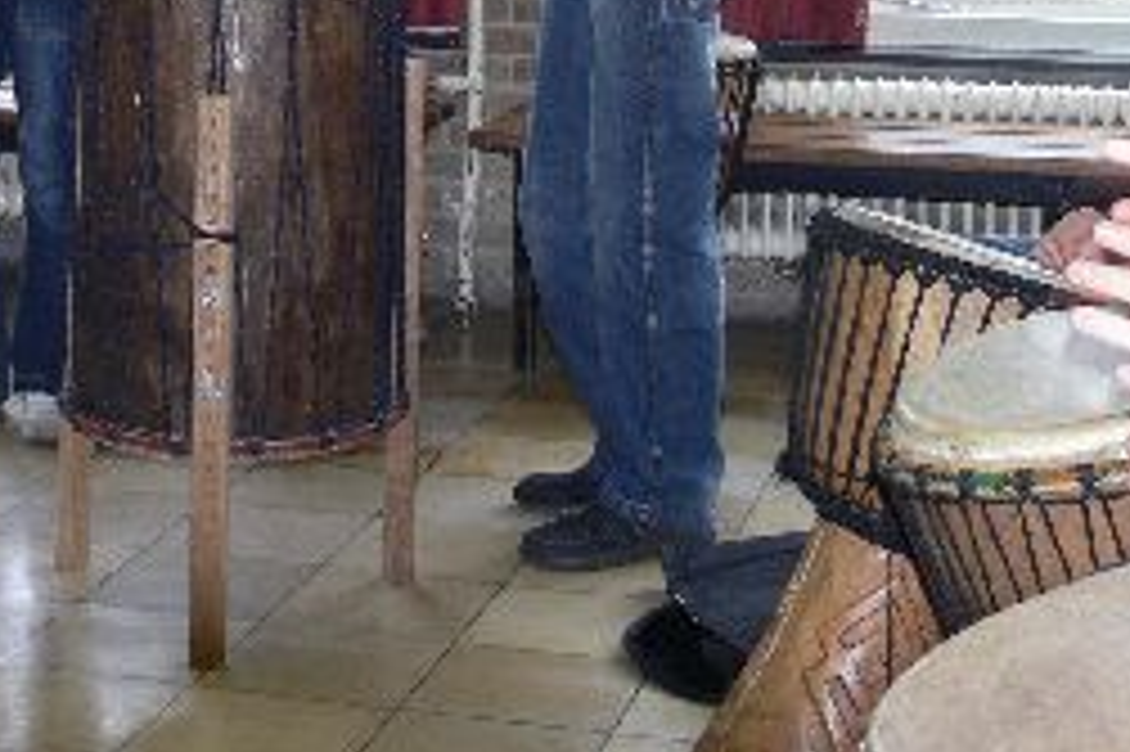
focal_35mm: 87
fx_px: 2729
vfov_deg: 15.1
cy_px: -171
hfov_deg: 23.2
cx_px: 284
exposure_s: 1/30
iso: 100
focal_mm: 7.5
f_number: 2.8
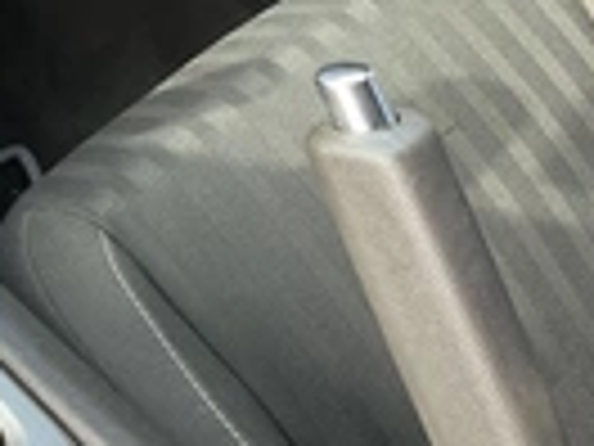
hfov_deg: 21.1
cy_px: 383
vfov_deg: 16.6
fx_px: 1510
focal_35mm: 88
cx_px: -68
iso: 64
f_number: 1.8
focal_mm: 3
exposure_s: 1/122
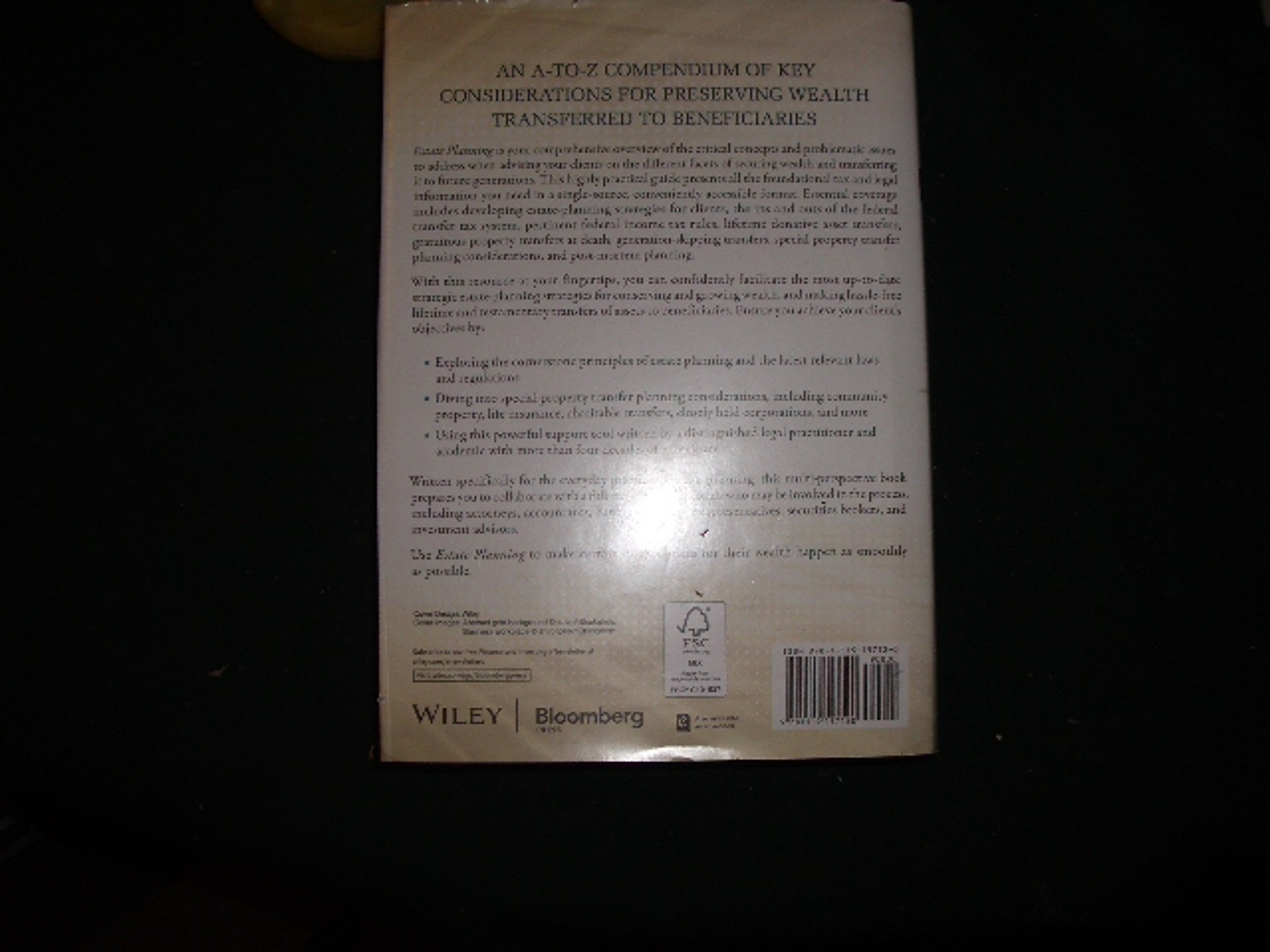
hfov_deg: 52.6
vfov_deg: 40.7
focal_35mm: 35
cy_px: 476
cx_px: 635
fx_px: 1284
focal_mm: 5.8
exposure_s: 1/60
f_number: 4.3
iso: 80
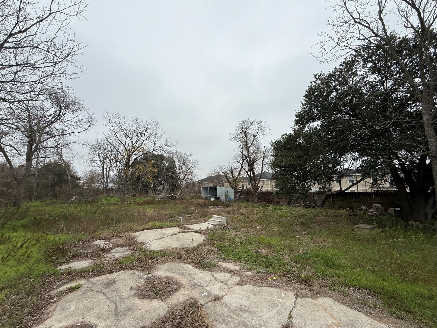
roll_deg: -0.6
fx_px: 177
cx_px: 218
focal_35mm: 14
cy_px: 164
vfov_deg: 85.7
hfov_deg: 102.1
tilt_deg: +8.8
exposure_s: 1/694
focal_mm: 2.22
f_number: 2.2
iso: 50
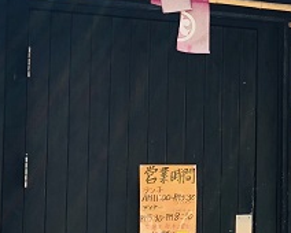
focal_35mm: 103
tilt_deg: +3.3
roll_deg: +0.5
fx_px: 888
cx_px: 421
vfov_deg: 15.0
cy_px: 133
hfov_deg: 17.0
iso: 20
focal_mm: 3.99
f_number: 1.8
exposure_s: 1/136
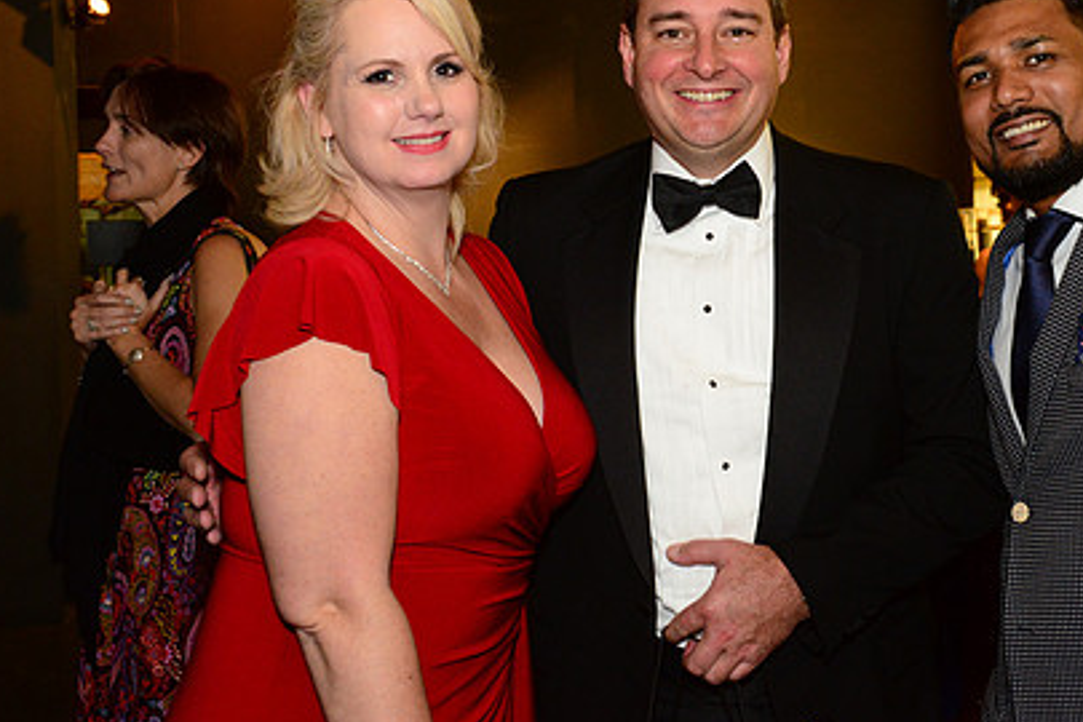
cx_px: 717
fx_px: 1895
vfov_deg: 21.5
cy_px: 242
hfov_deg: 31.7
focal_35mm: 63
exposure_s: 1/15
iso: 3200
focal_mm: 44
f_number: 8
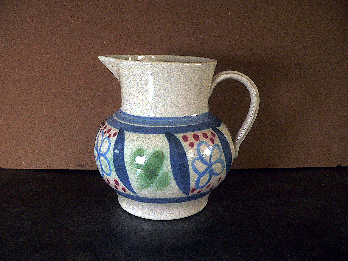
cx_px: 174
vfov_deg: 39.7
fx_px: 362
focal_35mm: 36
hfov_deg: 51.4
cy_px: 130
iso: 400
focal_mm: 6
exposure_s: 1/15
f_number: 2.8
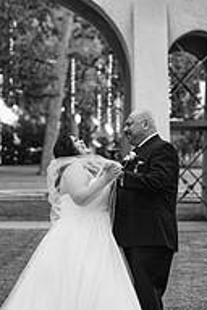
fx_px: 1009
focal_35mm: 117
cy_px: 78
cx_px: 83
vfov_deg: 17.4
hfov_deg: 11.7
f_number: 1.8
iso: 280
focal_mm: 50
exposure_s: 1/1250
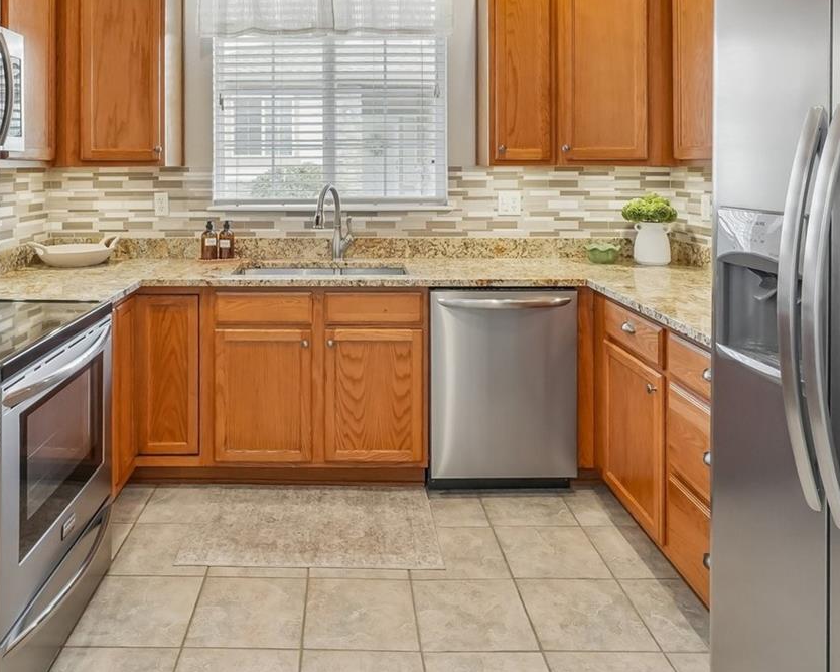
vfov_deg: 50.8
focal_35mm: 27
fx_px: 671
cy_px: 163
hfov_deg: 63.4
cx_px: 332
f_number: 8
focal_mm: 10
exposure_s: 1/8
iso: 800
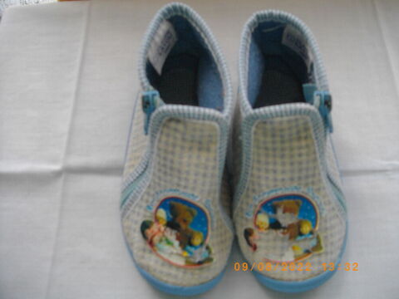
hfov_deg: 56.8
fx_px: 369
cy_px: 150
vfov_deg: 44.2
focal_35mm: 32
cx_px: 200
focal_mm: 5.7
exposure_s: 1/100
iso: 200
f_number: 2.9
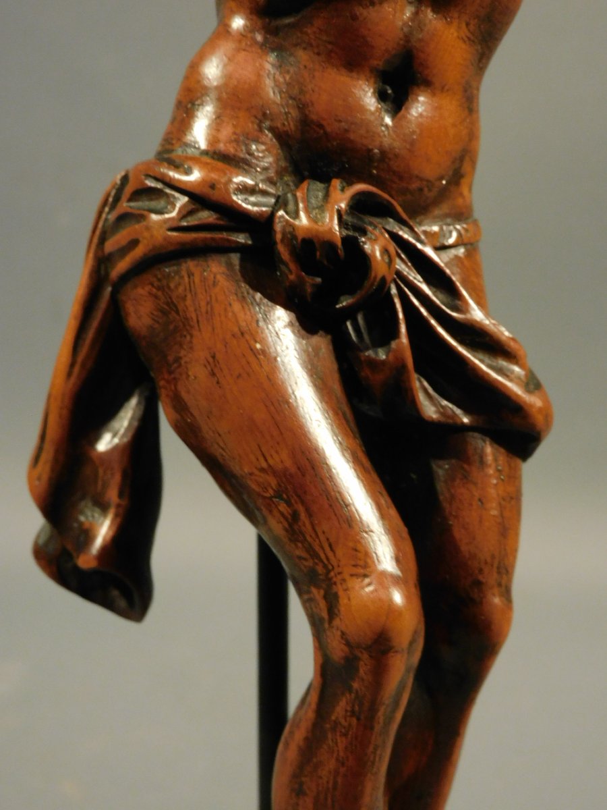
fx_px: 1286
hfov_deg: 26.6
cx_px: 304
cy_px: 405
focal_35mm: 55
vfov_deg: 34.9
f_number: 4
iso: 400
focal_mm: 9.9
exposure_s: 1/25
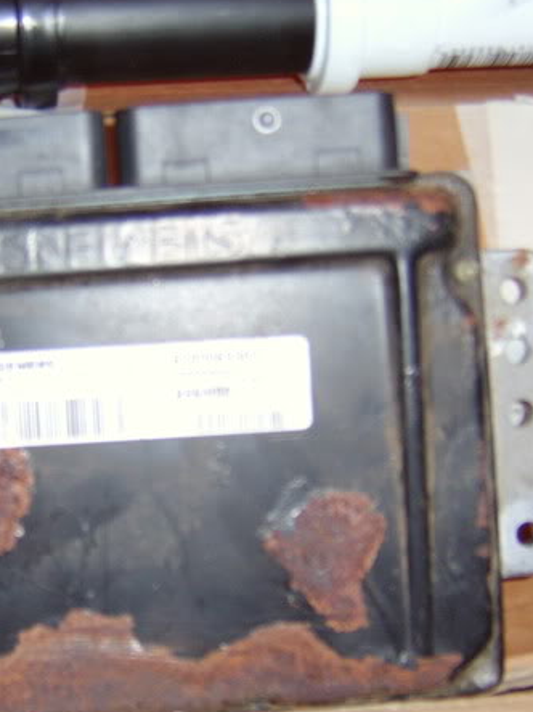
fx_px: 1150
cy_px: 434
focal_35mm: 56
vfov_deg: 34.2
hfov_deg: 25.7
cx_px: 127
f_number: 2.7
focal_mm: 8.13
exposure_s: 1/30
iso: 141
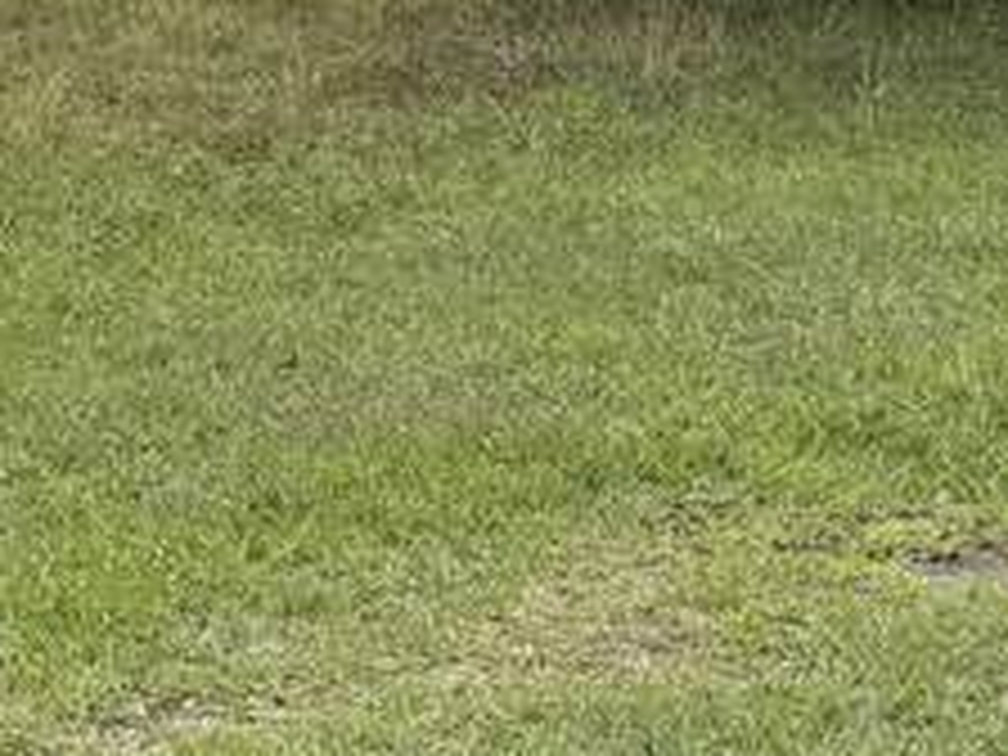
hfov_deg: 13.5
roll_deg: -2.4
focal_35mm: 137
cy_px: -396
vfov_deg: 10.4
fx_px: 3989
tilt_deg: -2.0
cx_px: -513
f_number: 1.78
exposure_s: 1/3759
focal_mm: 6.76
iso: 80
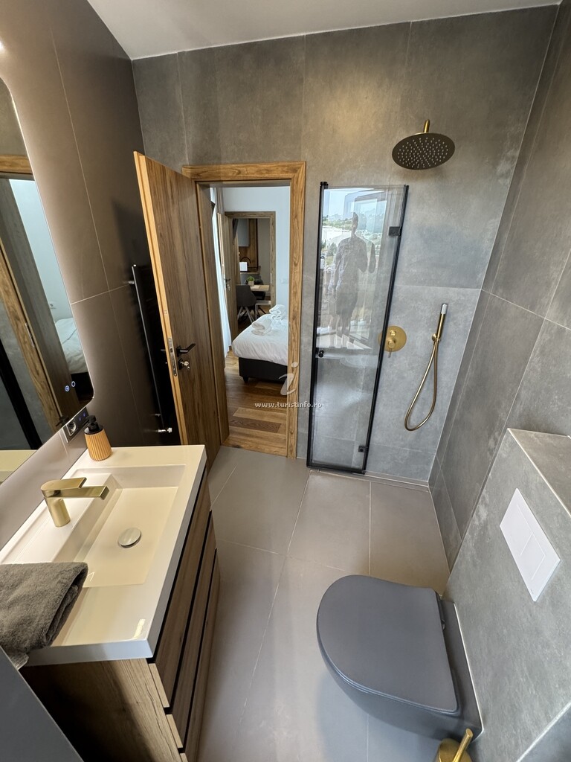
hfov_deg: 85.7
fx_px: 308
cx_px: 286
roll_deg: -0.9
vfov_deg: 102.1
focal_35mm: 14
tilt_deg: -23.8
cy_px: 381
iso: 250
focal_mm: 2.22
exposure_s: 1/100
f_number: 2.2
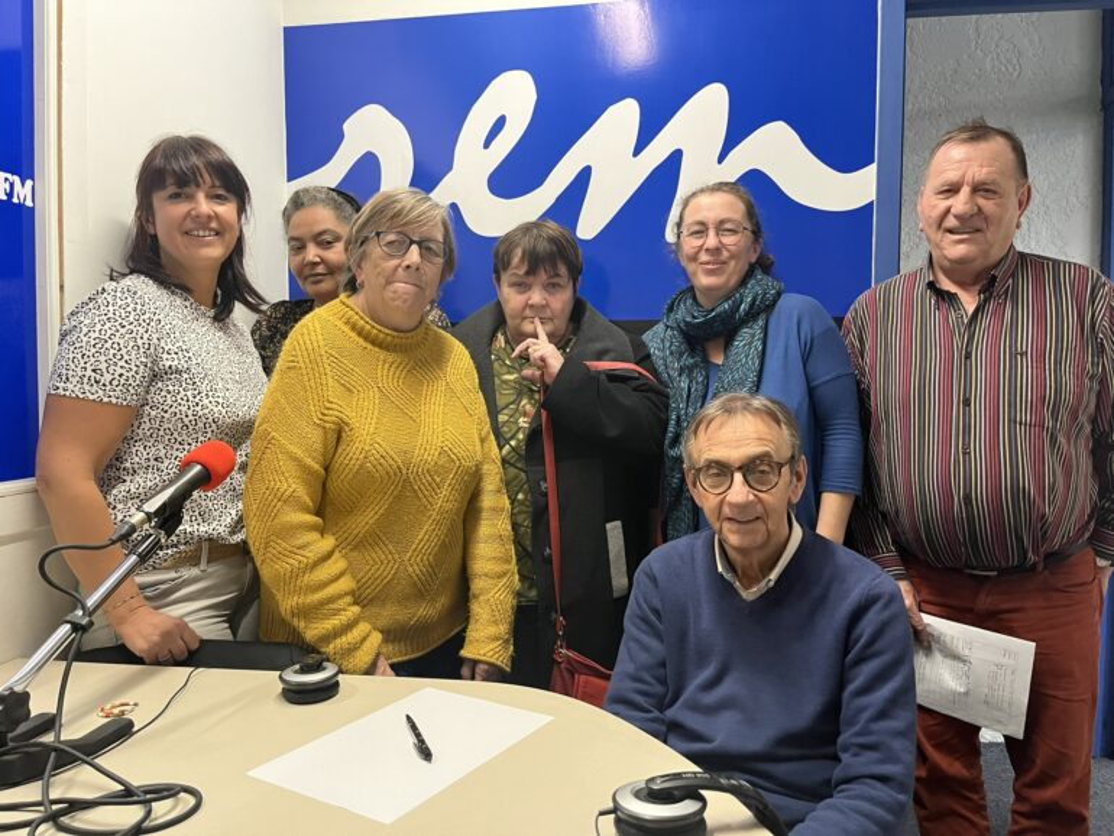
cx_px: 557
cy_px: 418
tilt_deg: -1.2
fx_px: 837
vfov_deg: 53.1
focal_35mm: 26
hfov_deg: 67.3
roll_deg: +1.1
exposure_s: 1/33
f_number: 1.6
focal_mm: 5.1
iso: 400
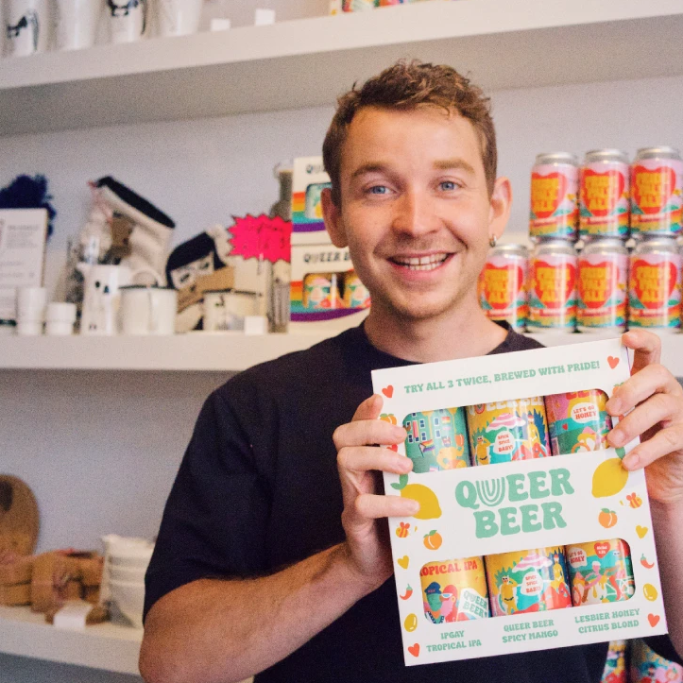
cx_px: 466
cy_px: 343
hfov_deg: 31.9
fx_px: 1183
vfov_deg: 32.2
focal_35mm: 53
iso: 12800
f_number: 3.2
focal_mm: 27
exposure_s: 1/5800
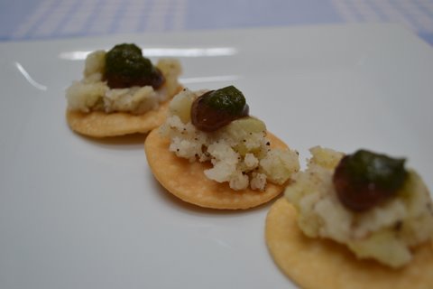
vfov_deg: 30.8
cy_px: 144
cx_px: 216
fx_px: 523
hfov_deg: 45.0
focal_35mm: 44
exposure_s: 1/60
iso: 450
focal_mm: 29
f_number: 4.5
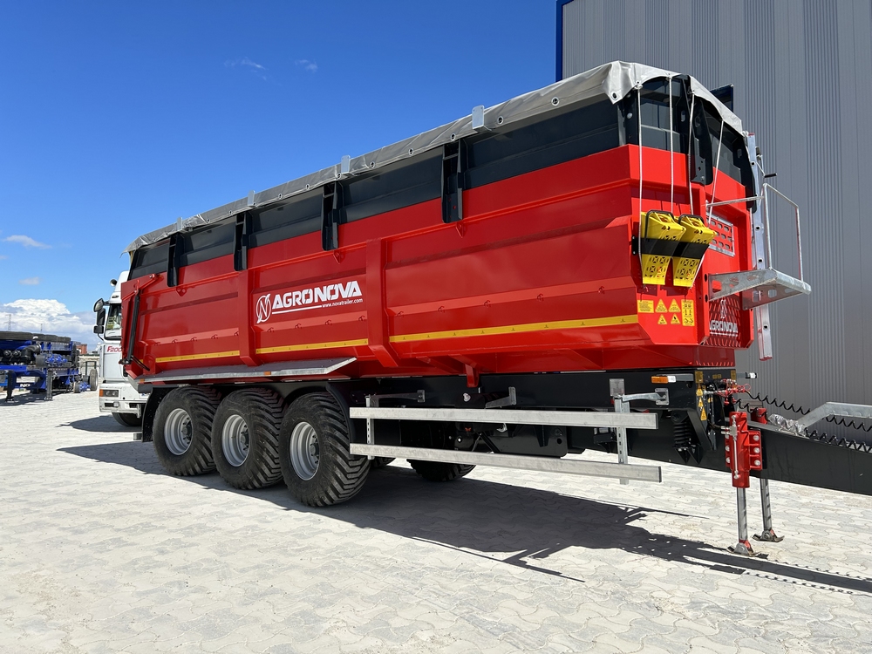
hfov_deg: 67.3
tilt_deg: +3.1
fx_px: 655
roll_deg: -1.9
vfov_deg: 53.1
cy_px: 327
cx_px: 436
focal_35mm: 26
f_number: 1.5
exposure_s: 1/5587
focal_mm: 5.7
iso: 50
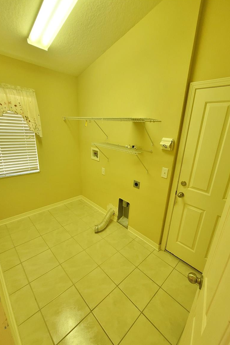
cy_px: 176
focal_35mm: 14
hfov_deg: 81.0
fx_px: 134
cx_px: 126
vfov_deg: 104.2
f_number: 2.2
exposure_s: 1/60
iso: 320
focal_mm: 2.2
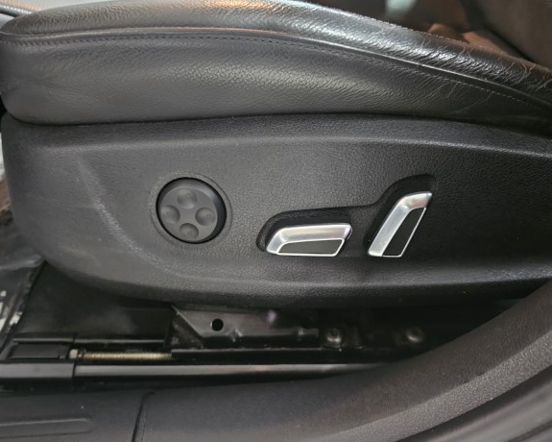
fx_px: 408
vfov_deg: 56.8
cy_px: 227
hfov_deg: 68.1
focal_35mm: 25
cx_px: 279
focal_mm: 6.3
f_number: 1.7
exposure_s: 1/25
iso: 1000
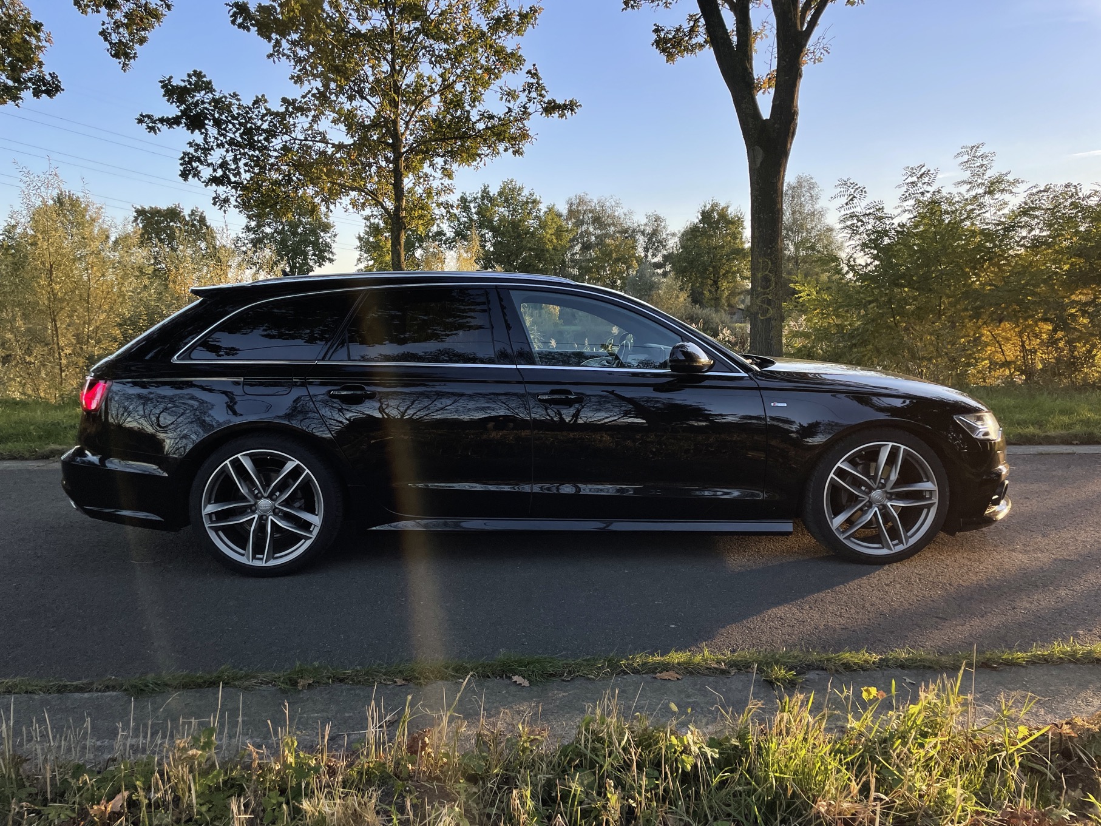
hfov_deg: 67.3
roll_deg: +0.4
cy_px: 413
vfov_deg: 53.1
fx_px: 827
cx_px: 550
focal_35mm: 26
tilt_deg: -6.4
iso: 32
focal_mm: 4.2
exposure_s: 1/917
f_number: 1.6
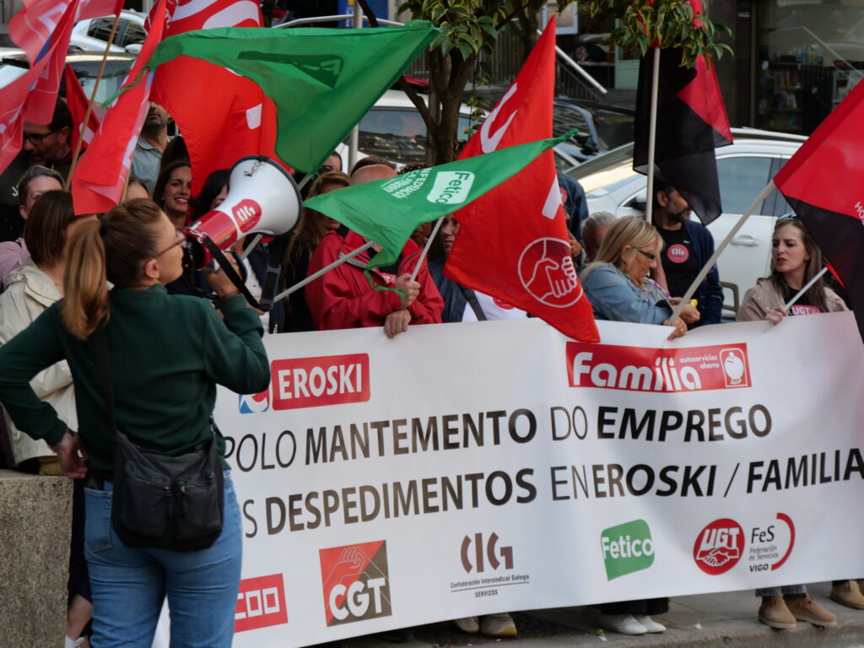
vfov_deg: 11.4
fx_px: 3245
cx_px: 432
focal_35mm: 130
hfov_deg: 15.2
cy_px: 324
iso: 200
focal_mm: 65
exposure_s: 1/200
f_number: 5.3
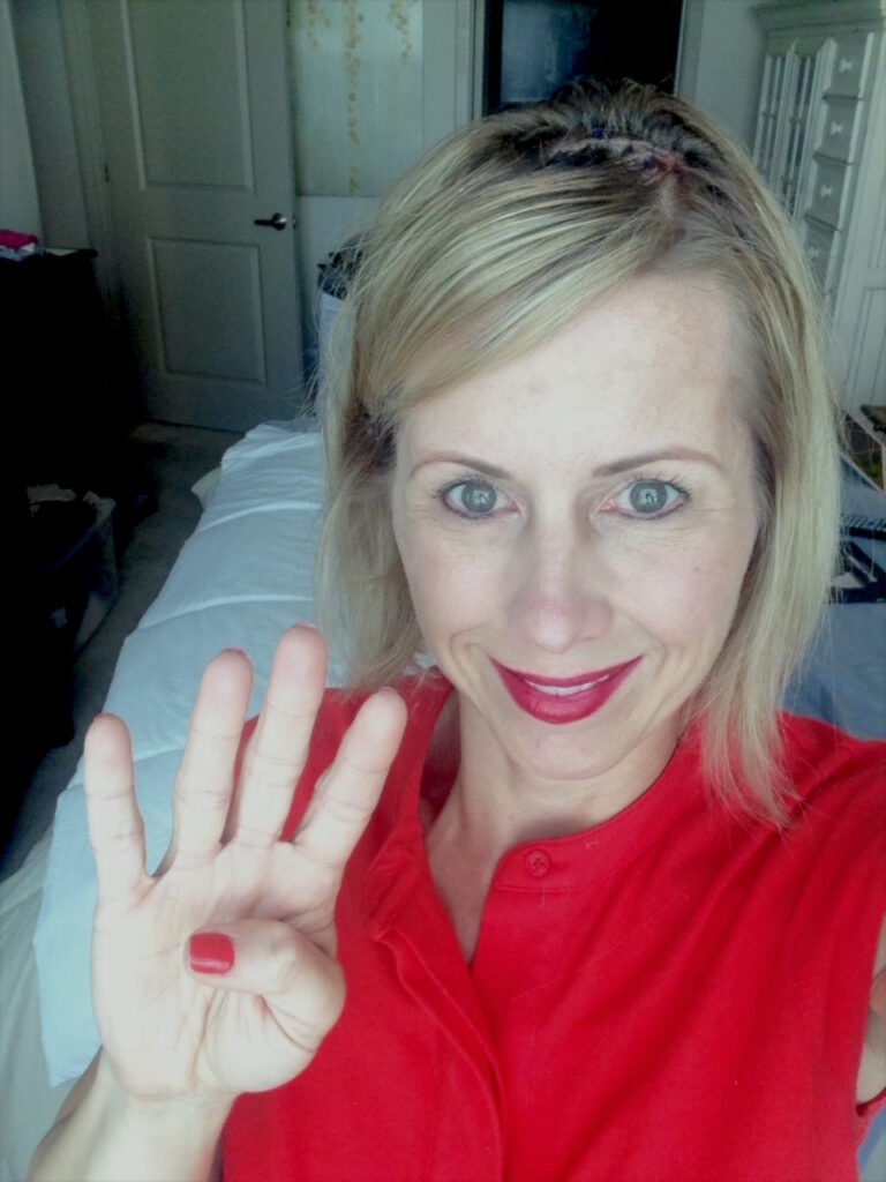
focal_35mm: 33
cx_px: 443
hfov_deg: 42.9
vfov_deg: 55.4
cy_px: 591
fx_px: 1126
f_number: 2.4
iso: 80
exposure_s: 1/30
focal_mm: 2.15
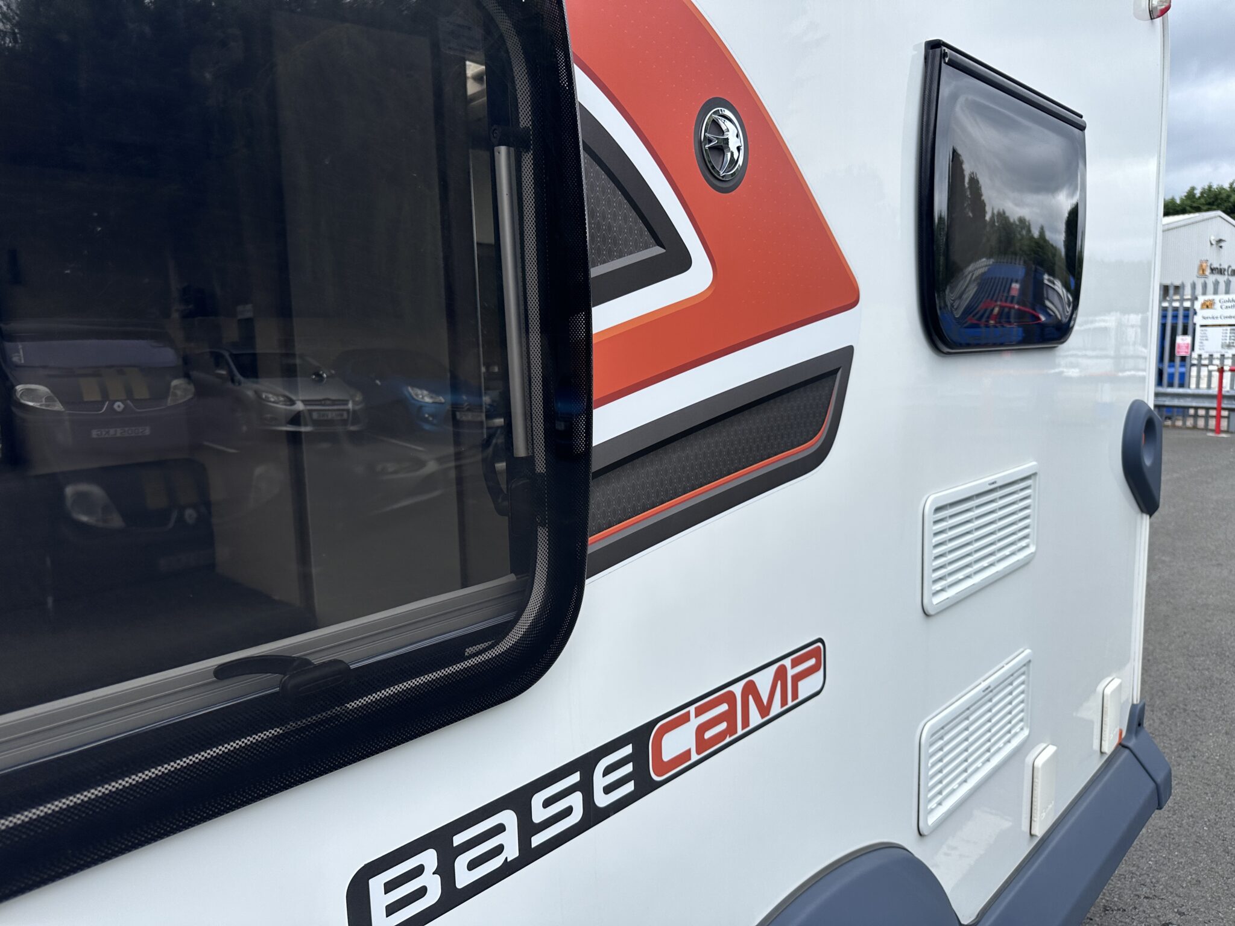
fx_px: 856
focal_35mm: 24
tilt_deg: -4.9
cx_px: 618
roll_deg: +1.7
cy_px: 463
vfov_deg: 56.8
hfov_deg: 71.6
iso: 80
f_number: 1.78
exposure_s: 1/2028
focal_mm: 6.86
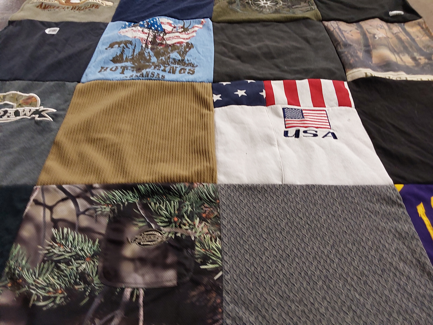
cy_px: 162
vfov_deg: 49.7
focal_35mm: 28
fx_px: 350
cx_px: 216
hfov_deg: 63.4
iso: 125
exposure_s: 1/60
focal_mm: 2.91
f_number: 1.9
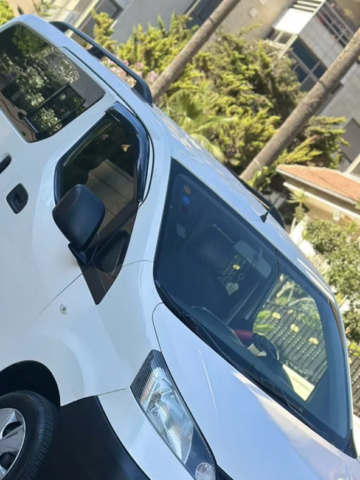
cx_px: 102
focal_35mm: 83
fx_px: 1151
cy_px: 350
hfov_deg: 17.7
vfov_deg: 23.4
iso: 80
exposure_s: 1/1073
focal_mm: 6.86
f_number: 1.78
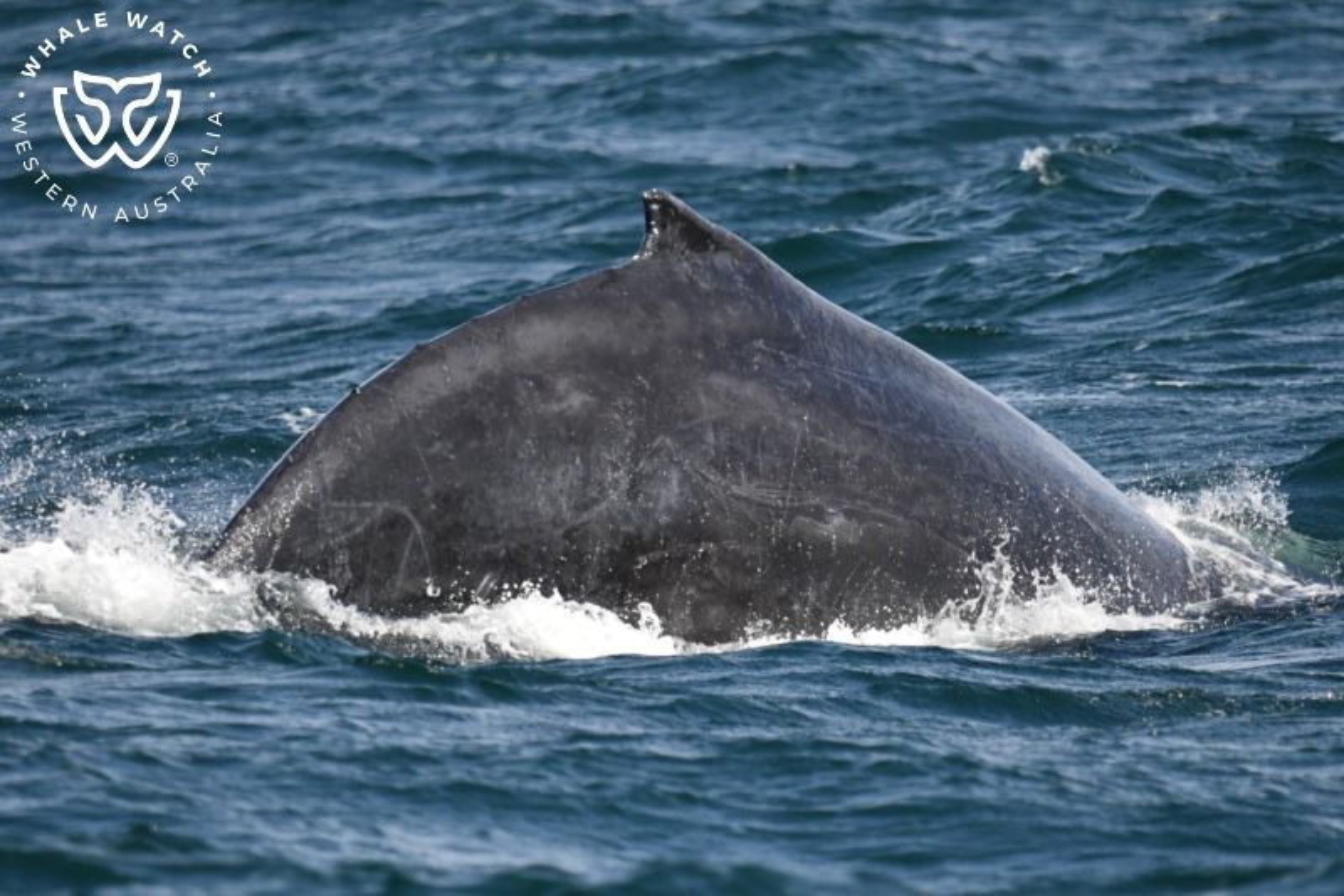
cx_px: 672
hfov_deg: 3.4
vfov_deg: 2.3
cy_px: 448
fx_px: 22394
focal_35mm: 600
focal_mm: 600
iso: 1800
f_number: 6.3
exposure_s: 1/8000
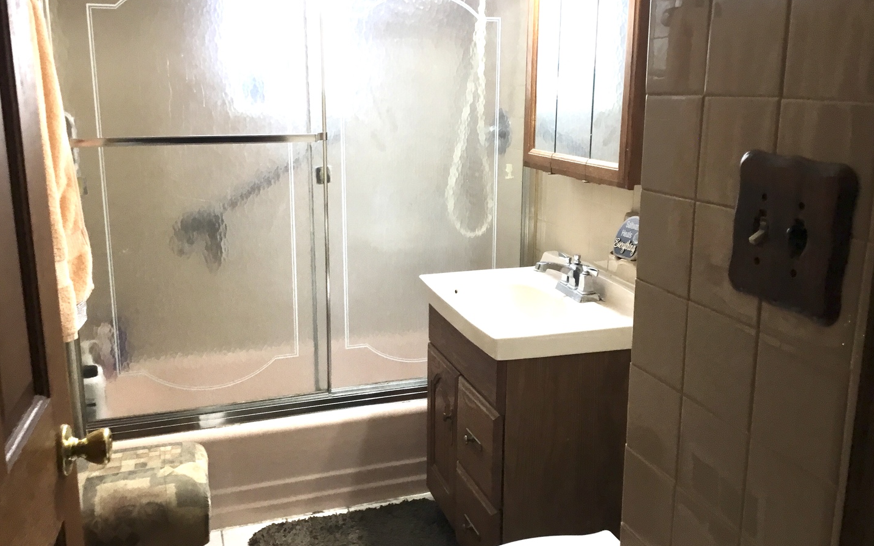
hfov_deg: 58.1
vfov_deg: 38.3
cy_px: 252
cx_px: 436
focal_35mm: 33
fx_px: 786
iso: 50
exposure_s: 1/30
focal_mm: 3.3
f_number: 2.4
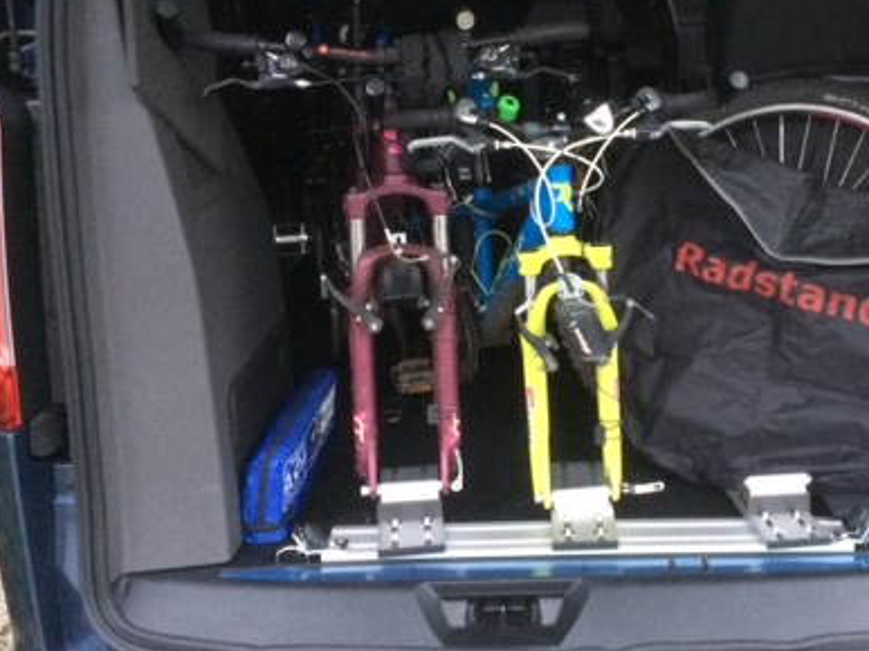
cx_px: 582
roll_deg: +0.3
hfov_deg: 39.2
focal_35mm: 48
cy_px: 204
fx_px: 1205
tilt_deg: -12.1
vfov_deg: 30.0
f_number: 2.2
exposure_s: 1/17
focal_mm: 4.15
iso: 320
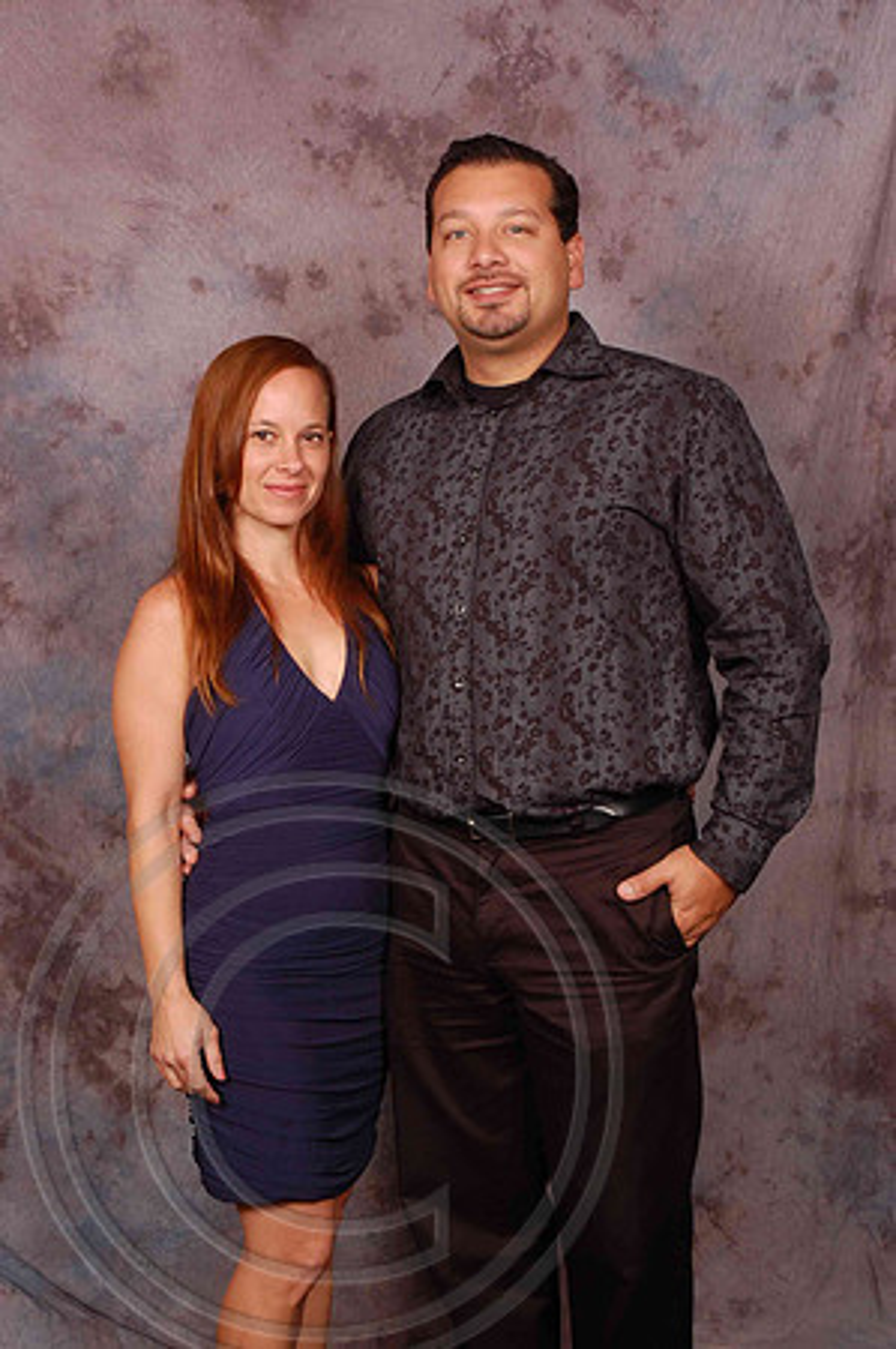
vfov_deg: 38.9
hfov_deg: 26.4
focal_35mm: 51
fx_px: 1908
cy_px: 674
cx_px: 448
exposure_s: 1/125
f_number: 10
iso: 200
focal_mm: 34
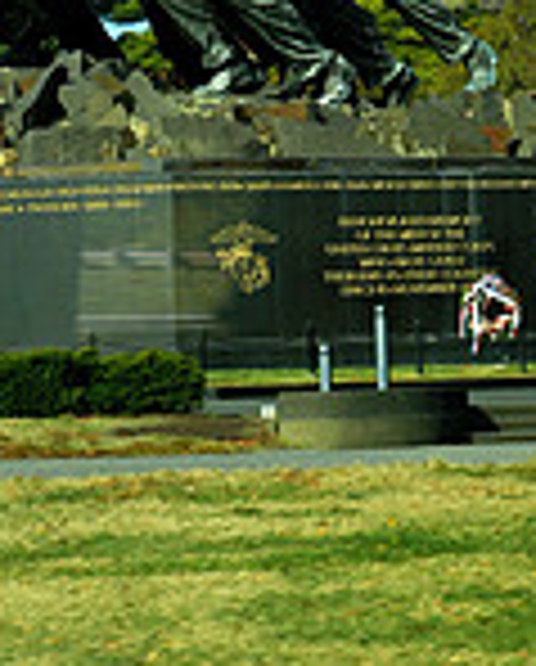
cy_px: -306
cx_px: 446
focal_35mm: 192
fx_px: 3804
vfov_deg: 9.7
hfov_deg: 8.0
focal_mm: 45
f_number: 8
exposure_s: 1/100
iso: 125
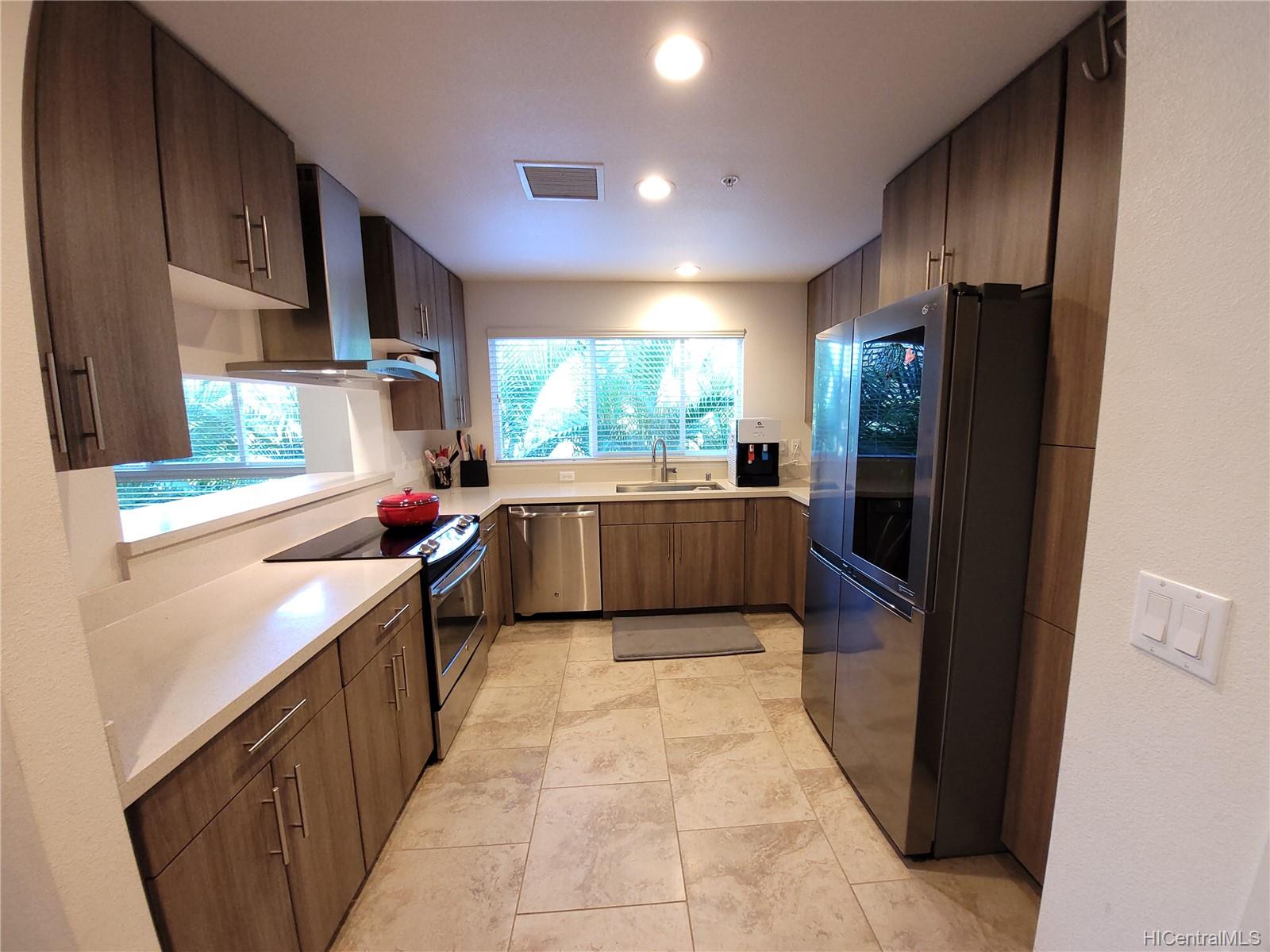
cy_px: 476
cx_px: 635
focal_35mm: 13
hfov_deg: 106.2
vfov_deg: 89.9
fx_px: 477
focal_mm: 1.74
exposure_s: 1/17
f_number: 2.2
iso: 160
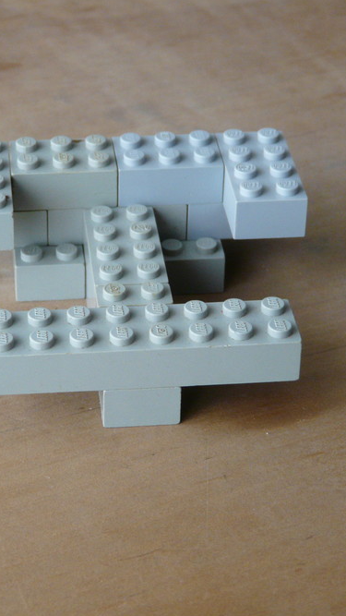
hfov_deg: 12.4
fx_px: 1583
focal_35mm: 97
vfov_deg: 22.0
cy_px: 310
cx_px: 96
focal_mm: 10.8
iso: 200
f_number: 3.2
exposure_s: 1/6
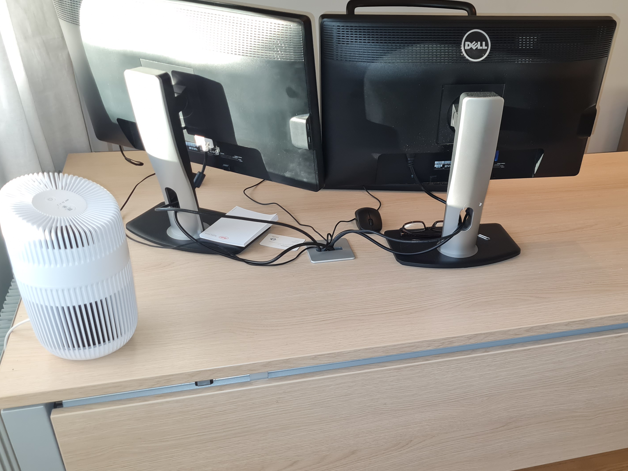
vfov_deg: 38.5
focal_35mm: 37
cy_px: 281
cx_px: 403
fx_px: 671
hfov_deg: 49.5
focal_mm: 5.4
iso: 125
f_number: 1.8
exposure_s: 1/25
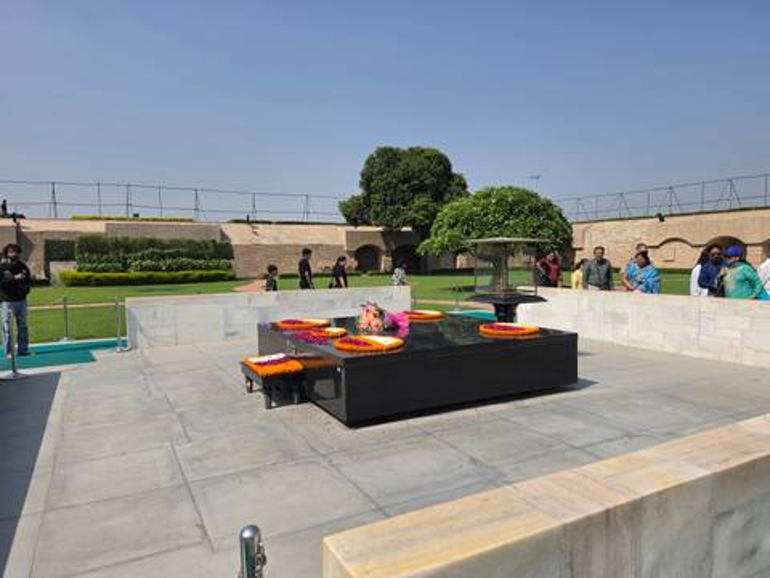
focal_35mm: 23
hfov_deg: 73.9
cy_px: 289
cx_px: 385
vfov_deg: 58.9
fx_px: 512
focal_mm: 6.5
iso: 50
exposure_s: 1/7939
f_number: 1.4
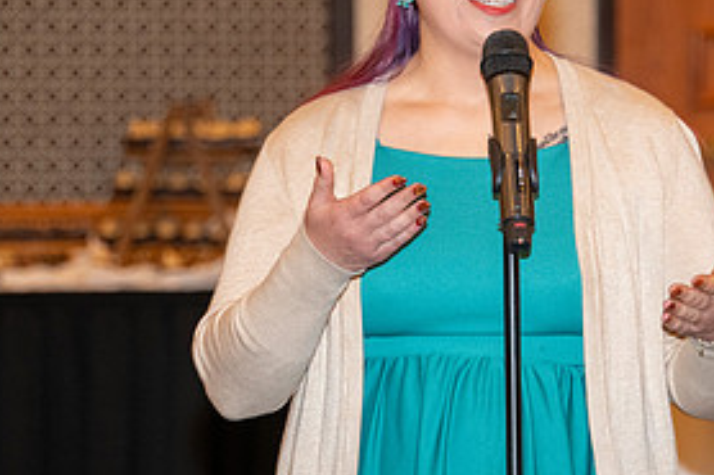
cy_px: 196
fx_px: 7036
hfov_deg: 5.8
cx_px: 480
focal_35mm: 355
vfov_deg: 3.9
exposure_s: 1/60
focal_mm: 170
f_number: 5.6
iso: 2000
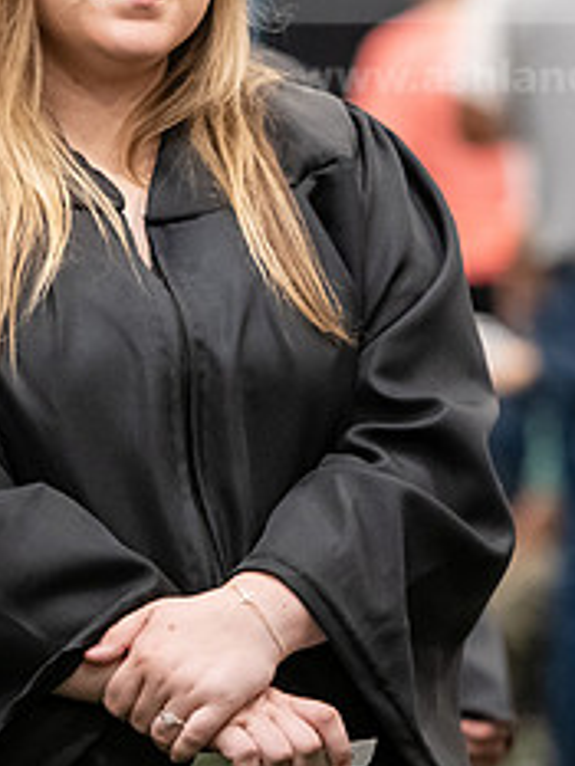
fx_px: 8740
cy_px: 146
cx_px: 148
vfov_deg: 5.0
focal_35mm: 395
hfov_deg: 3.8
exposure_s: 1/200
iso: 3200
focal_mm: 165
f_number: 3.2
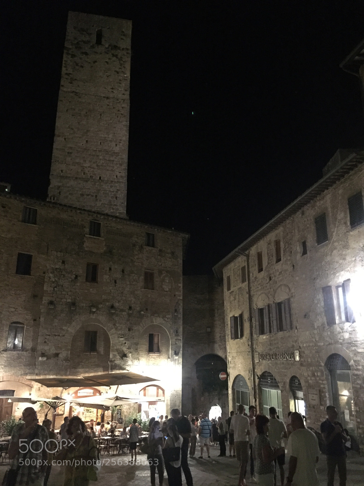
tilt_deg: +15.6
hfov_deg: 48.2
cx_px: 182
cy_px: 243
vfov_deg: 61.7
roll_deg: +0.1
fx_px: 407
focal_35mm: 29
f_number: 2.2
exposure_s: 1/17
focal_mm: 4.15
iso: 1000
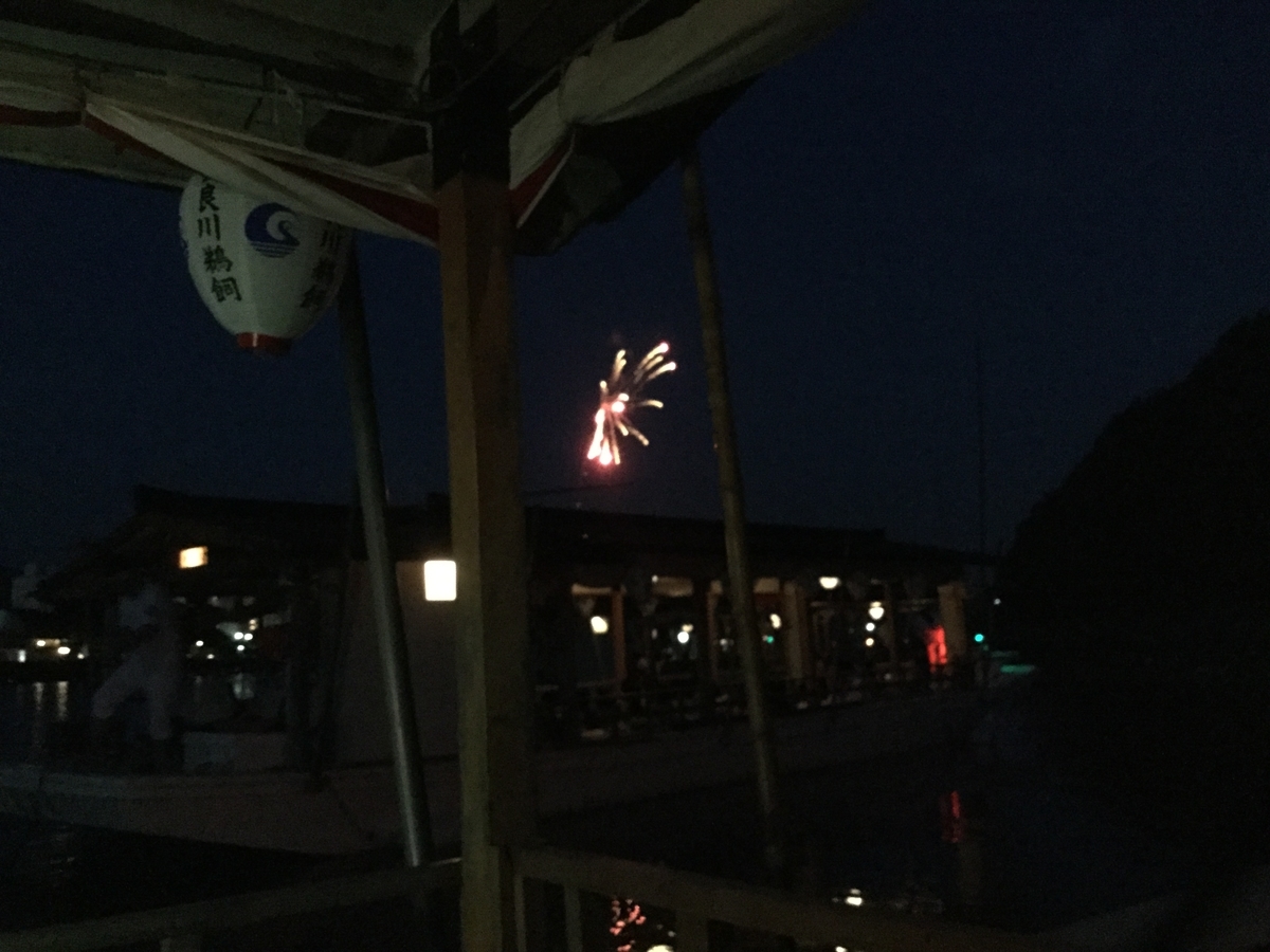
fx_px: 1137
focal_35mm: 31
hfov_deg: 58.4
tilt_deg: +7.7
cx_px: 635
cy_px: 476
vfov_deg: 45.4
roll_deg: +2.7
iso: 800
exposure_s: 1/15
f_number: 2.4
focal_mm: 3.3
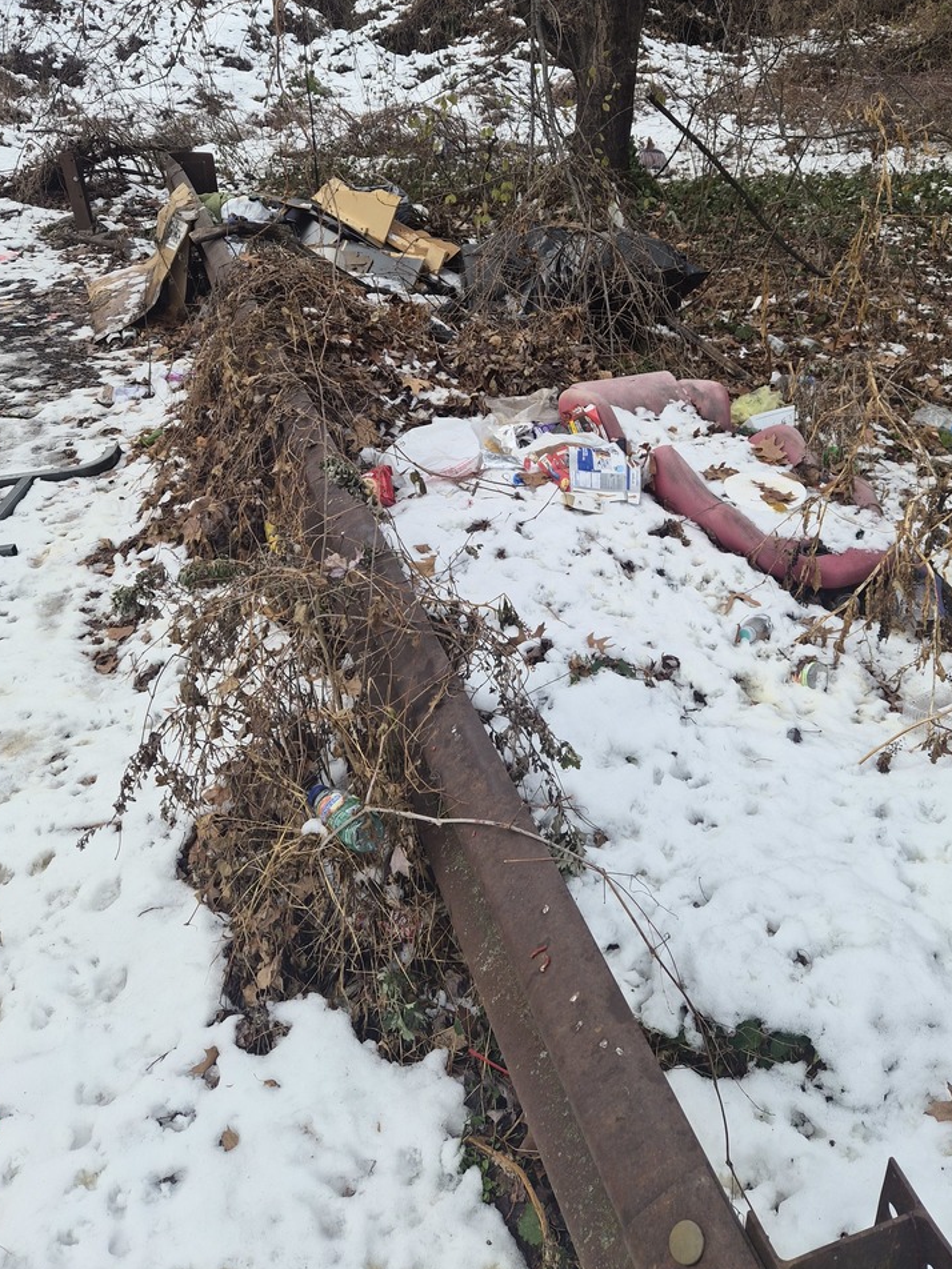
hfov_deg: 48.0
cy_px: 527
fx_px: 1063
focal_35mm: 29
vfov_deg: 61.3
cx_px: 561
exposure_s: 1/1104
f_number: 1.8
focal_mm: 5.4
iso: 80
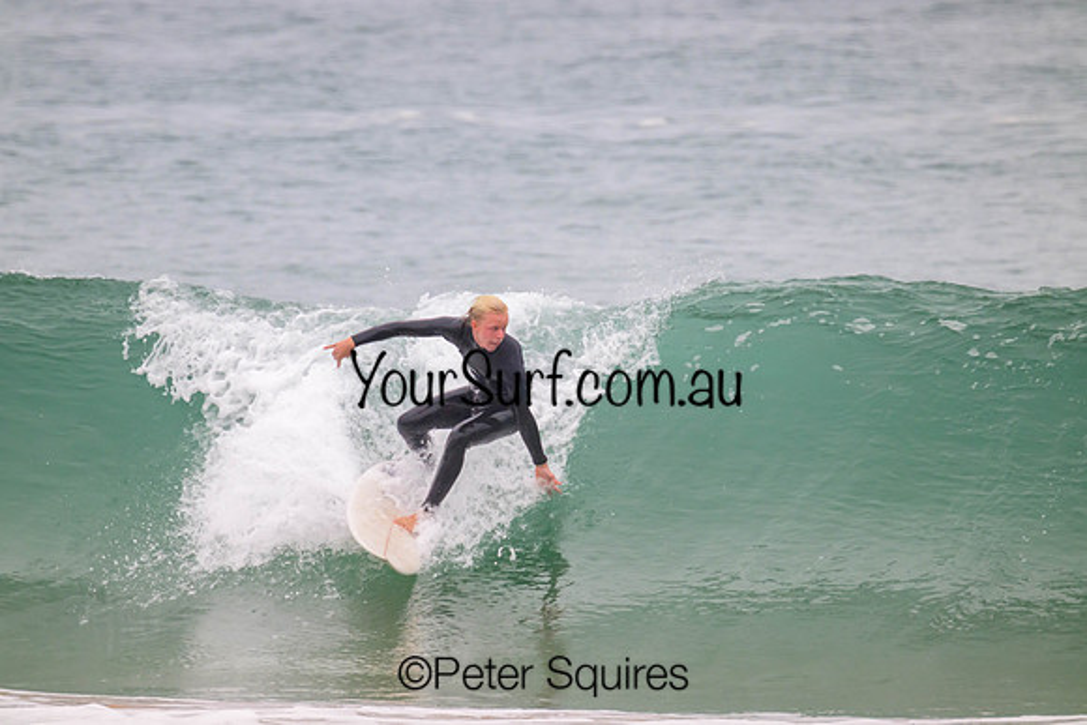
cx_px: 544
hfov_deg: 2.6
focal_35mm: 800
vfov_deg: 1.7
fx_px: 24160
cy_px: 362
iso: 1250
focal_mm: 800
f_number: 11
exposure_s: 1/2000
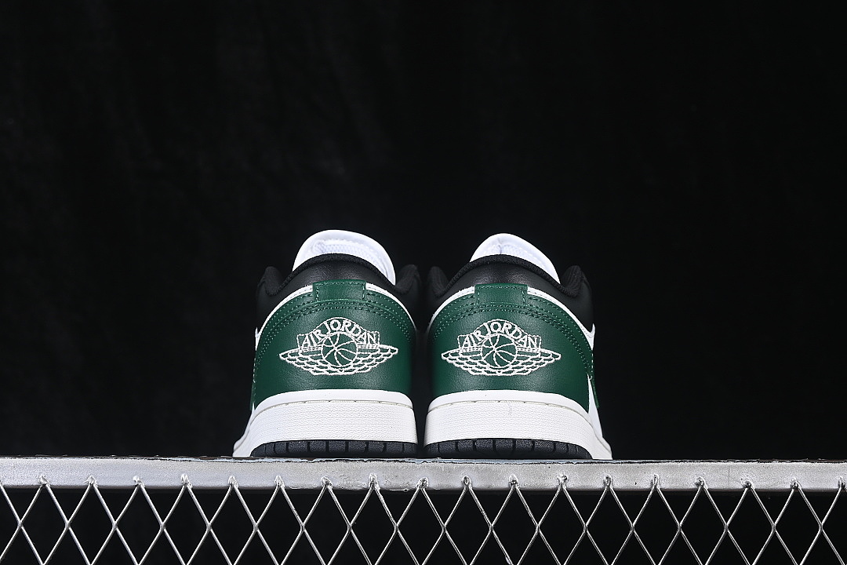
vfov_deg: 18.2
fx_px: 1764
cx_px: 424
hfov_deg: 27.0
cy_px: 282
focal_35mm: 75
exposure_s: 1/60
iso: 160
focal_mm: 50
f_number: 7.1
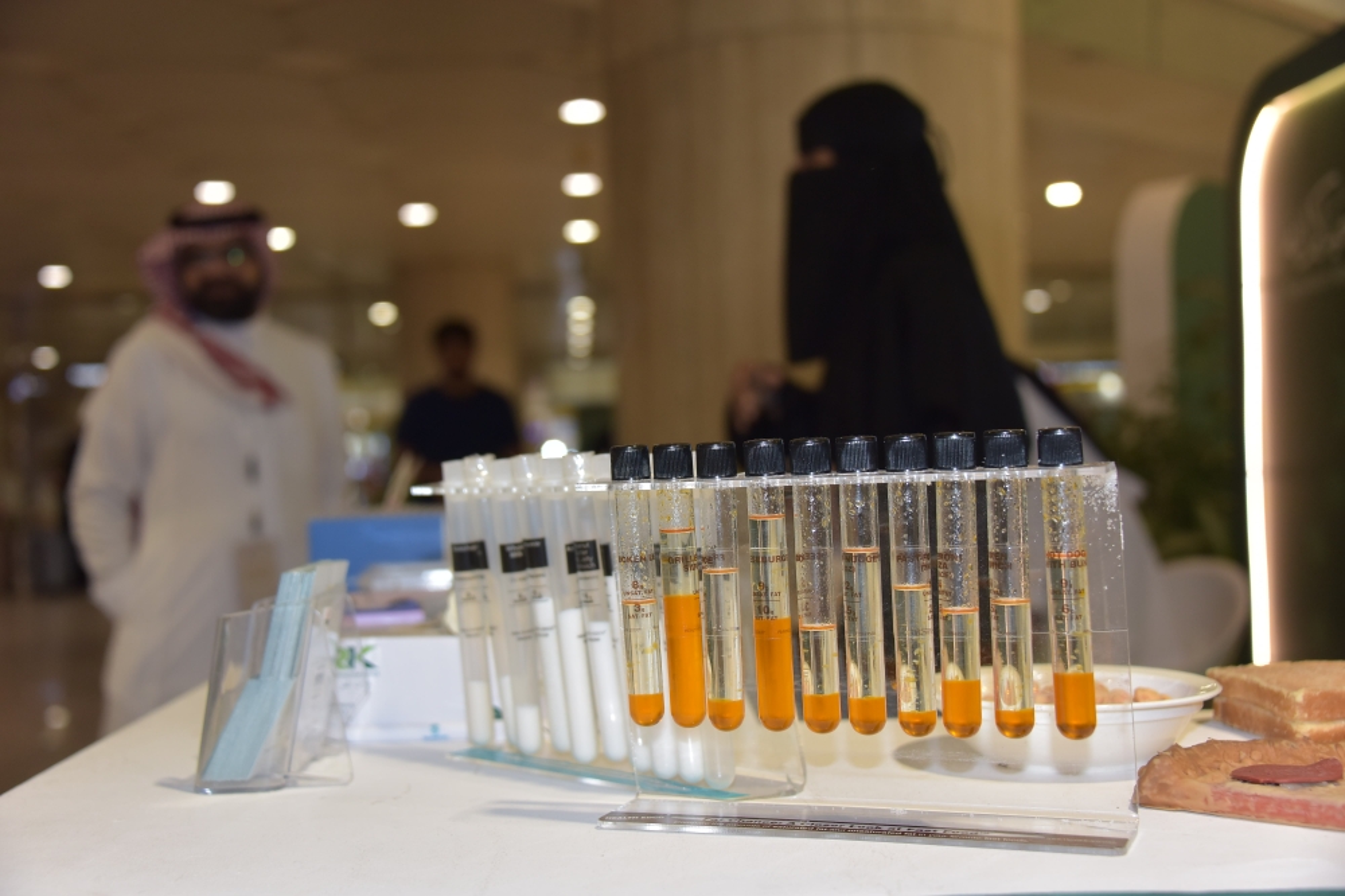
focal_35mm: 48
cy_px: 448
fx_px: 1793
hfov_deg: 41.1
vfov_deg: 28.1
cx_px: 672
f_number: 4.2
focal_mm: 48
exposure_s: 1/250
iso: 1000
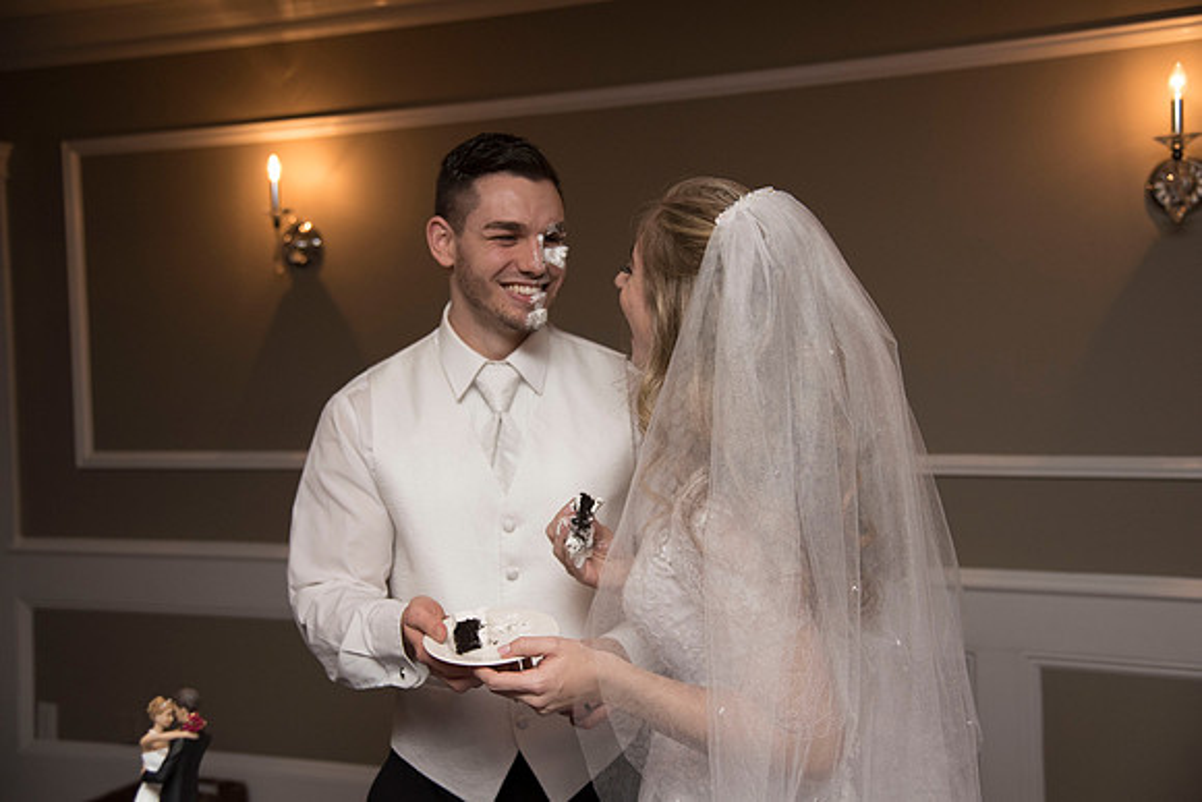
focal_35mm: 46
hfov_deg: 42.7
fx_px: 1536
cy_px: 401
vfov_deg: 29.3
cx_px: 601
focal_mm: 46
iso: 2000
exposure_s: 1/200
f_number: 4
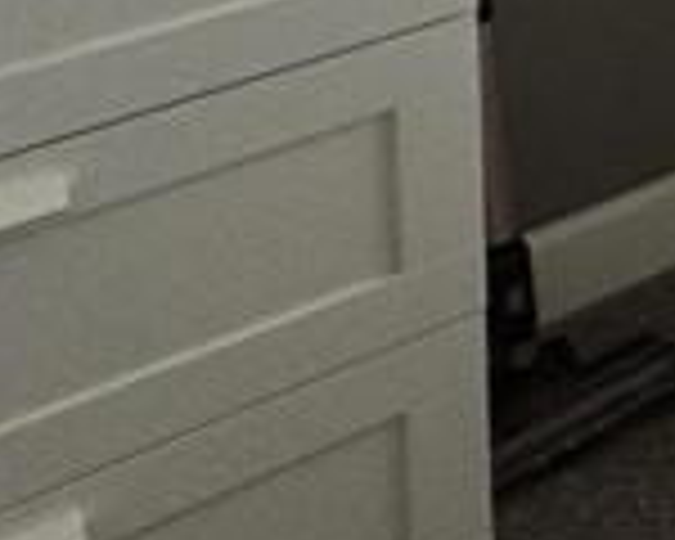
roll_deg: -1.9
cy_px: -734
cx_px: 1683
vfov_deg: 12.9
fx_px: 1858
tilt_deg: -6.1
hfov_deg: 13.7
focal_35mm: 93
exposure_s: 1/99
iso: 80
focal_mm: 2.22
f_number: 2.2
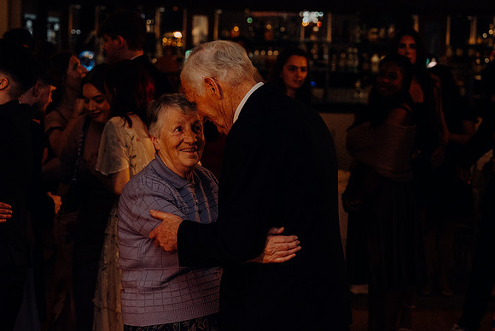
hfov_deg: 19.5
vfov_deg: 13.0
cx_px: 248
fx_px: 1444
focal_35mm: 105
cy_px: 166
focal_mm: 70
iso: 2500
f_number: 3.5
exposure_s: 1/200
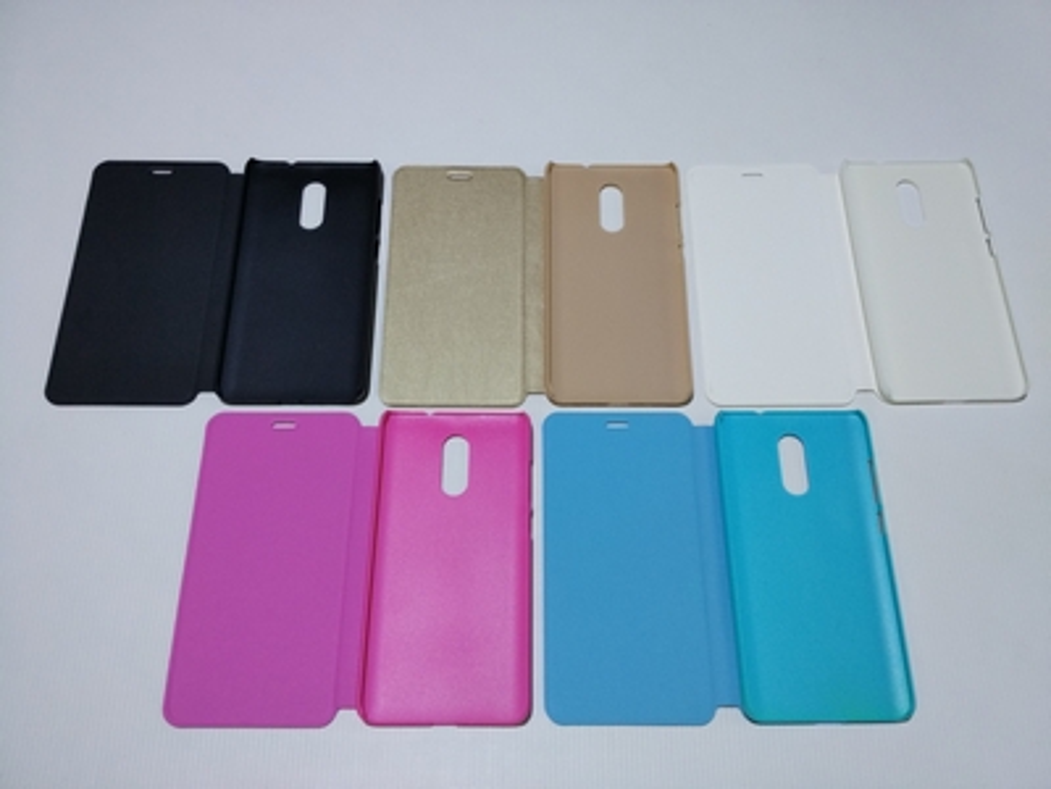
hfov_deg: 60.0
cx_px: 526
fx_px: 911
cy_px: 394
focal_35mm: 30
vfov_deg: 46.8
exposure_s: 1/33
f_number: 2
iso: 276
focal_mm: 4.12
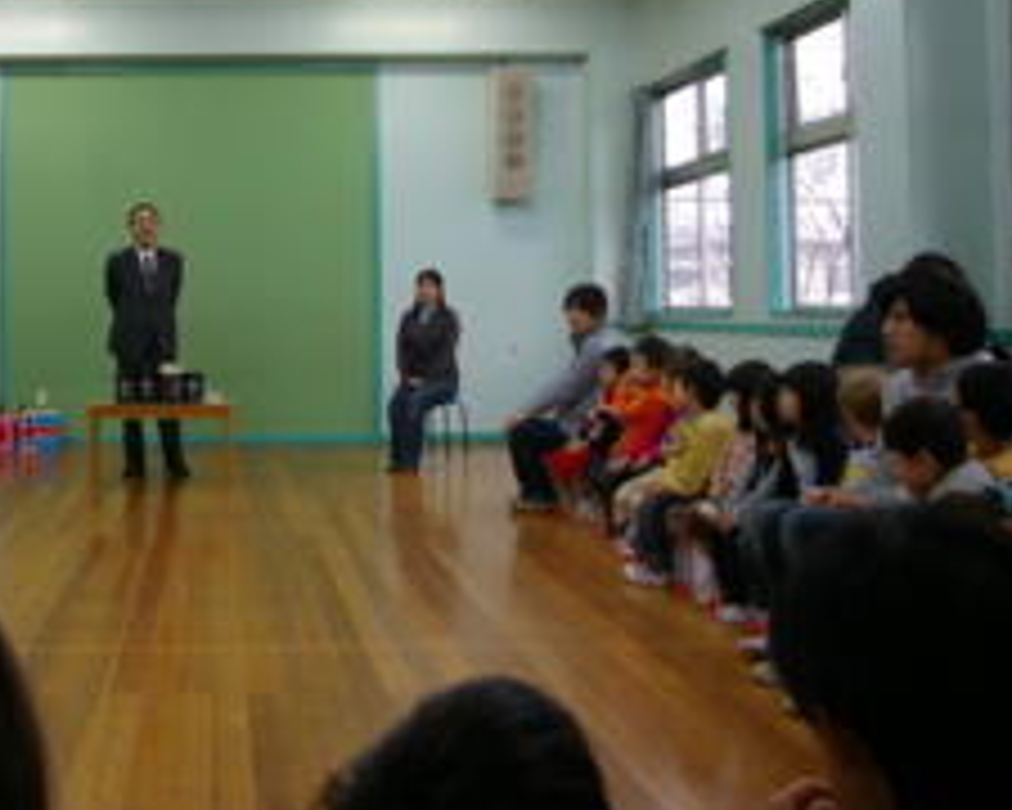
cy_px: 214
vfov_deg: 32.9
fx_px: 1348
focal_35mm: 45
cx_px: 193
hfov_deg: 39.4
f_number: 3.5
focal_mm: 18
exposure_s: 1/20
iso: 200
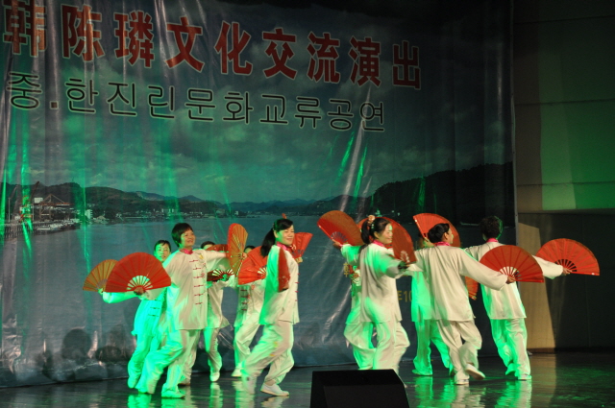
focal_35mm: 75
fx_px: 1280
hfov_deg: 27.0
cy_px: 204
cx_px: 308
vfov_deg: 18.1
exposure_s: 1/125
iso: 800
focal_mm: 50
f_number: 5.6
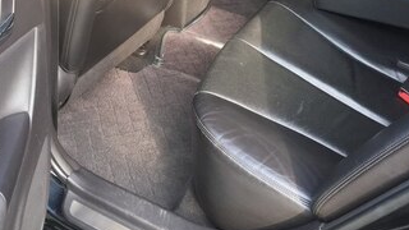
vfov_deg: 22.6
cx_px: 208
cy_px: -40
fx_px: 531
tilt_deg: -24.1
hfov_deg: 42.1
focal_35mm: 49
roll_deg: -1.4
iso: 50
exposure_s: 1/100
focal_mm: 4.15
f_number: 2.2
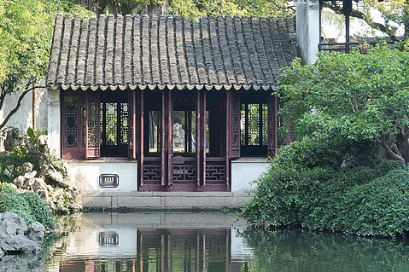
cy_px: 110
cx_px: 188
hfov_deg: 19.1
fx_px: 1215
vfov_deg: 12.8
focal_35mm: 107
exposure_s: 1/80
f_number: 8
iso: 250
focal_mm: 64
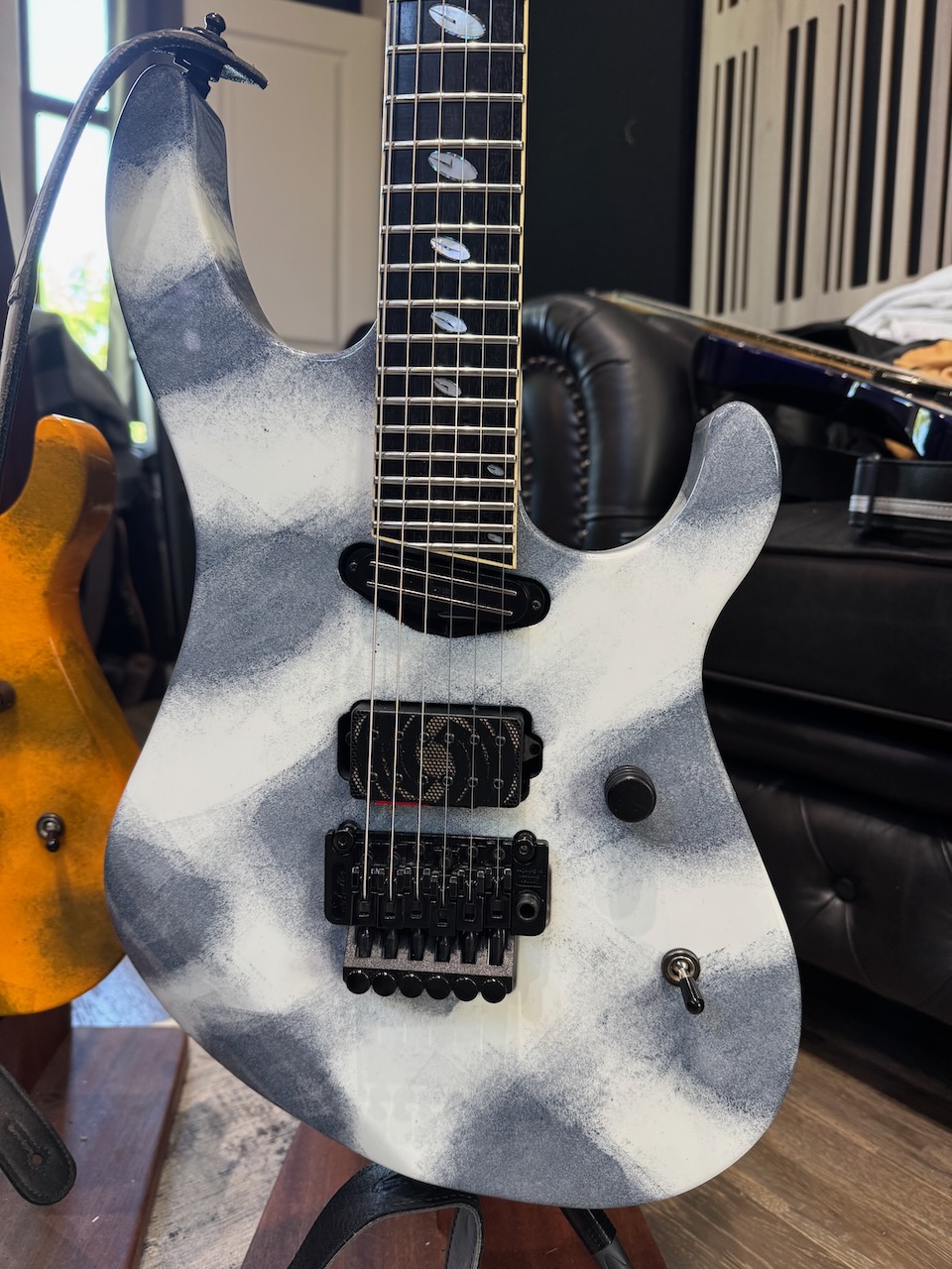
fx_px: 880
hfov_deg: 56.8
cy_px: 634
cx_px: 476
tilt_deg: -7.6
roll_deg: -1.5
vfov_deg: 71.6
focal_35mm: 24
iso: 160
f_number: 1.78
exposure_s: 1/60
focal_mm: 6.76
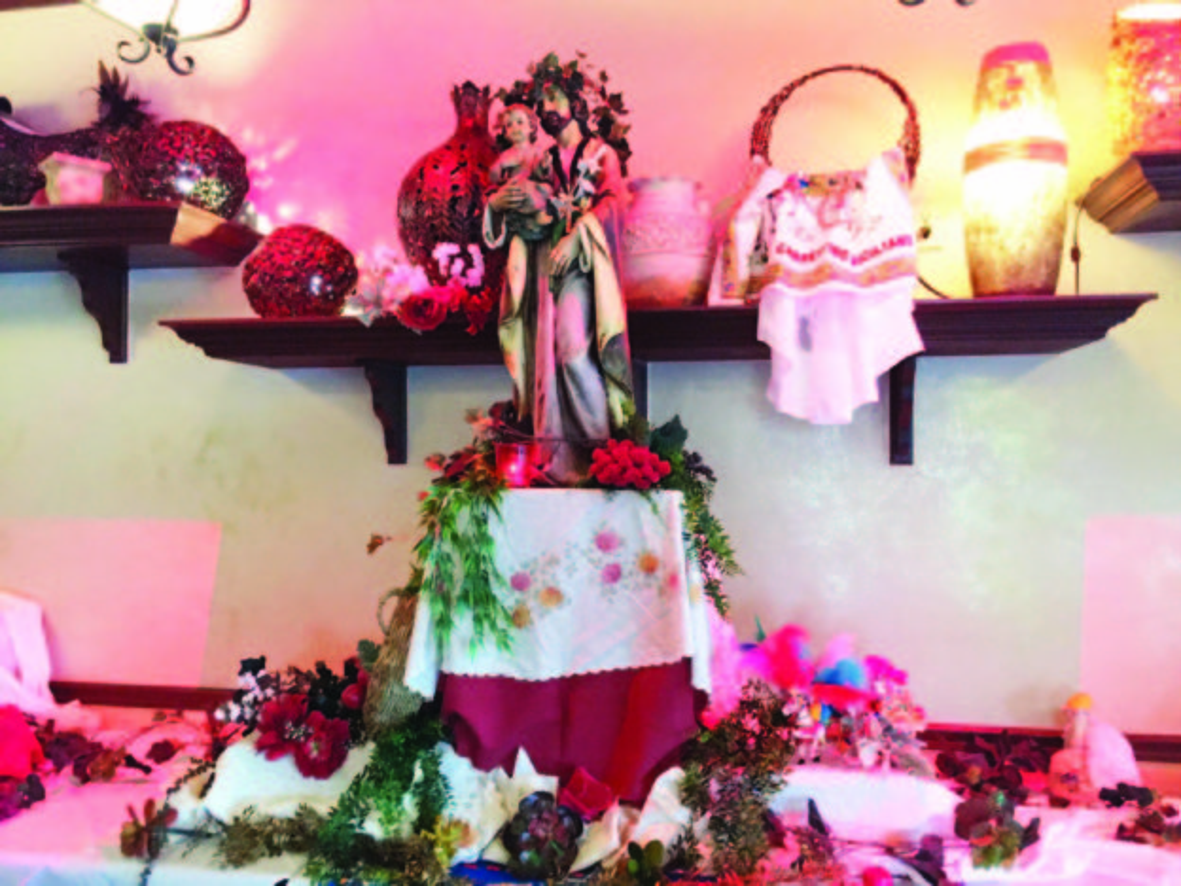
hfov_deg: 61.7
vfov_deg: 48.2
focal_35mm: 29
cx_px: 590
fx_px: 989
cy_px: 443
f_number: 2.2
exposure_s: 1/15
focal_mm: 4.15
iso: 250
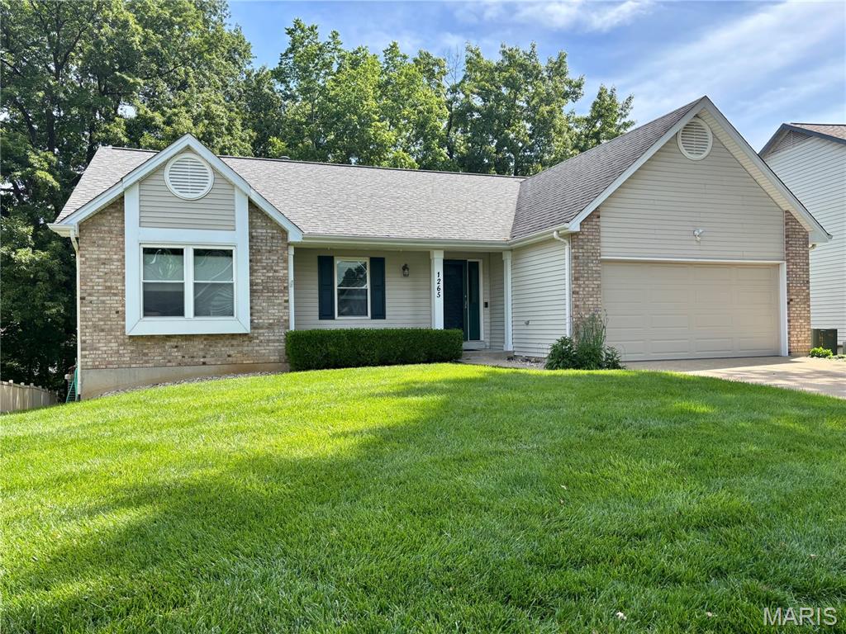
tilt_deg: +0.1
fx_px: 635
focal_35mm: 26
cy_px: 317
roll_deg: +0.3
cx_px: 423
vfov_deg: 53.1
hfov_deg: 67.3
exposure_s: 1/1007
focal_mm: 5.96
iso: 50
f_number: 1.6
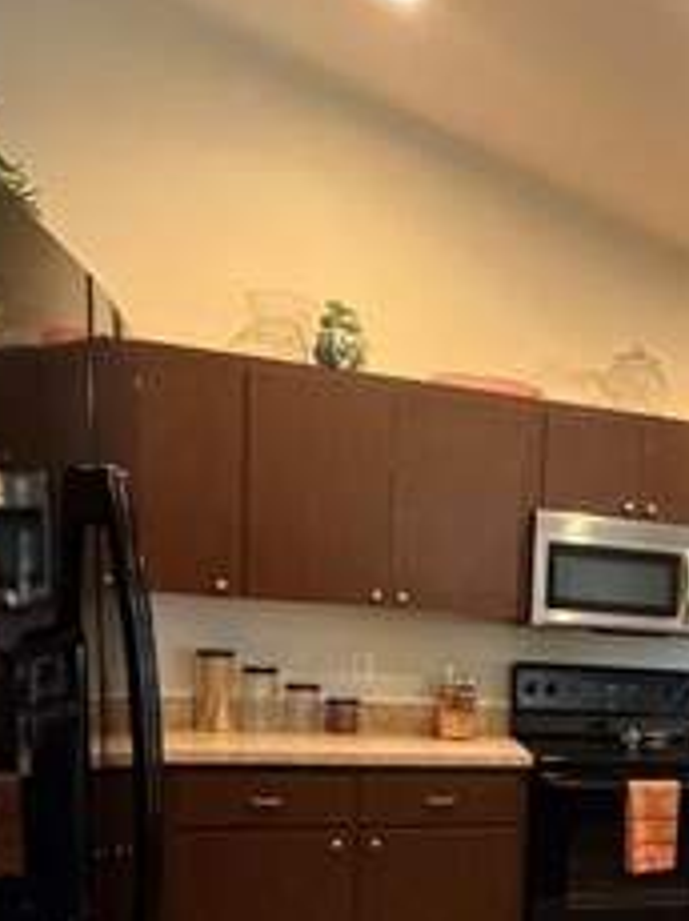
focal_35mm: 39
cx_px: 773
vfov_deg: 45.3
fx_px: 1037
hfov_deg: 32.1
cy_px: 749
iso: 800
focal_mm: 2.22
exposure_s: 1/60
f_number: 2.2
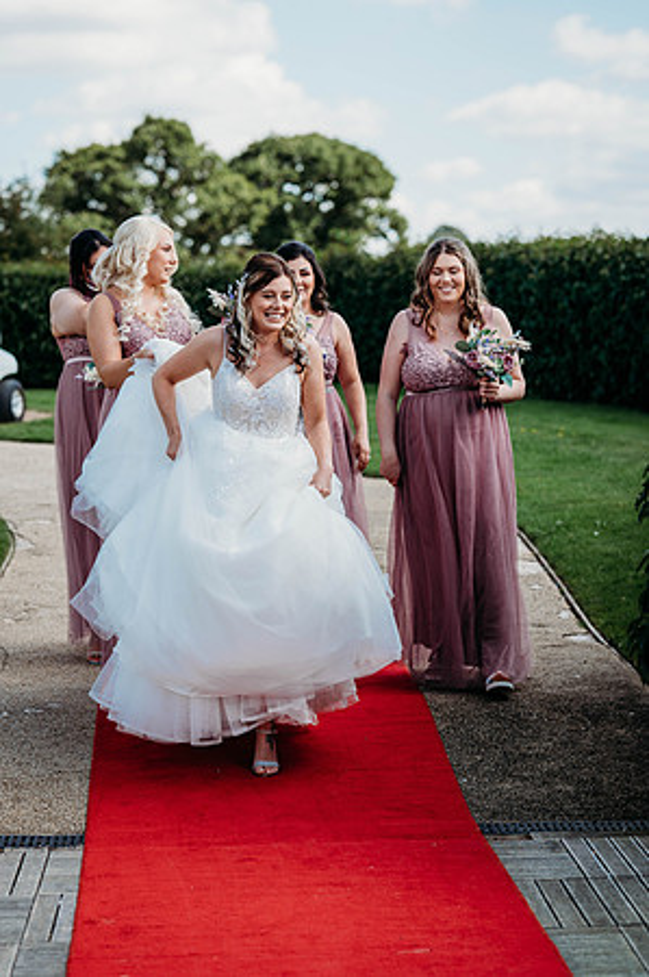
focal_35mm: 85
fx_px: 2304
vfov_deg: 23.9
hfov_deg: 16.0
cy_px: 488
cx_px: 324
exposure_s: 1/1250
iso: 100
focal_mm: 85
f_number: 3.2
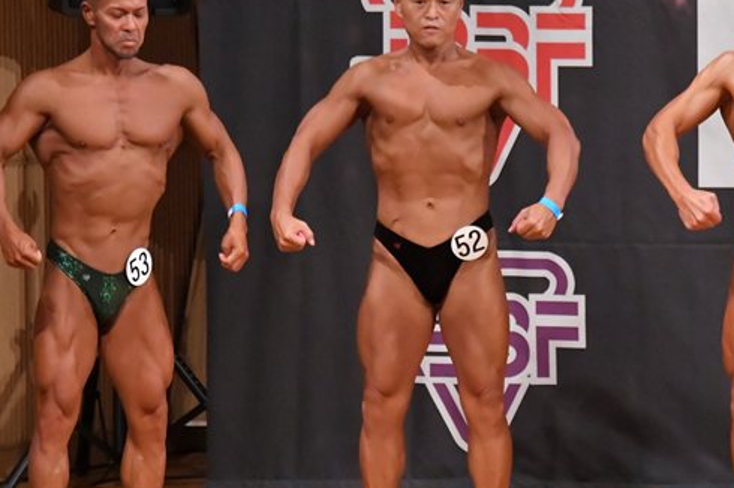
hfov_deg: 4.8
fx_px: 8700
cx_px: 365
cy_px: 344
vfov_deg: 3.2
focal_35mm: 427
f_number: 5.6
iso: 9000
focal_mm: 180
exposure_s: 1/400
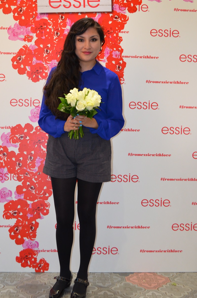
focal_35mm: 50
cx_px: 76
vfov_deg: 39.6
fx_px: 412
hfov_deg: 26.8
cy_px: 136
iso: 1000
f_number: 4.2
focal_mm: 26
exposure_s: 1/60
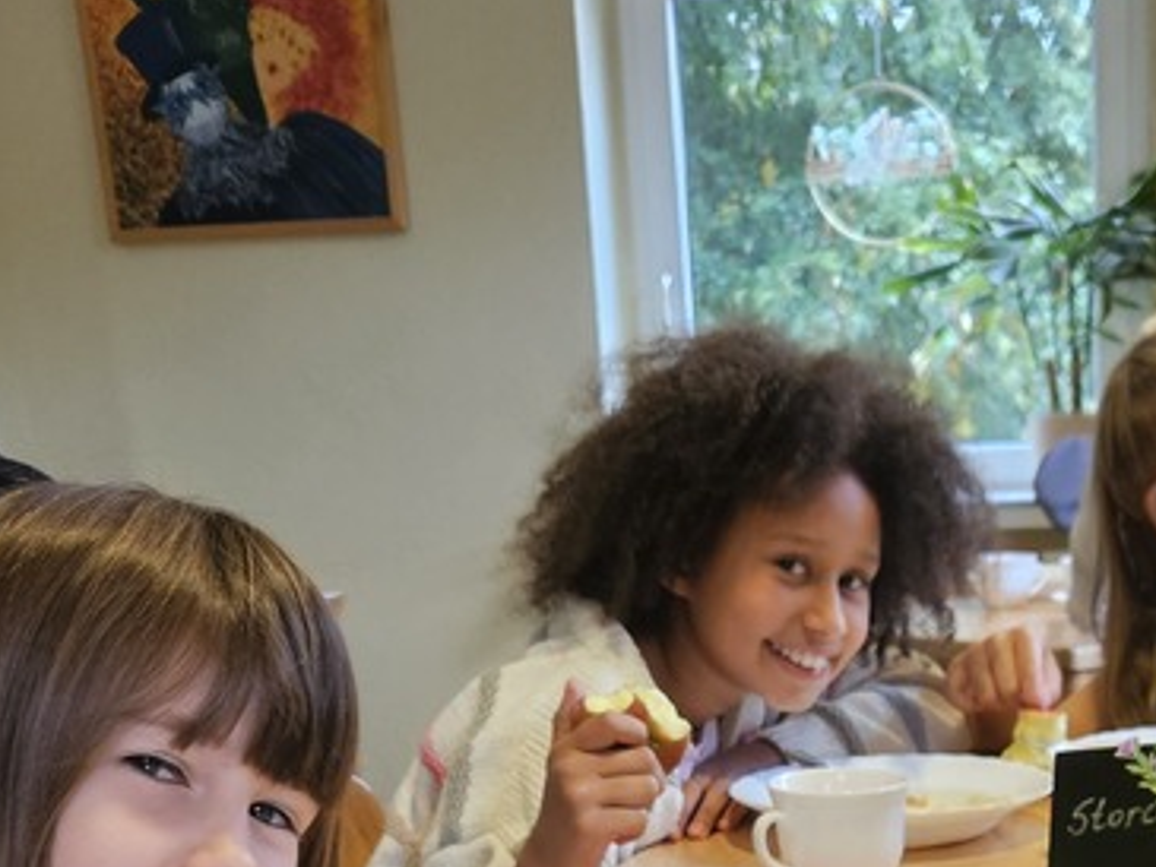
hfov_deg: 29.7
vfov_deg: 21.5
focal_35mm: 63
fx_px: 2105
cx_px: 994
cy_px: 1070
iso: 320
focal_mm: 5.4
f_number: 1.8
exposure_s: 1/100
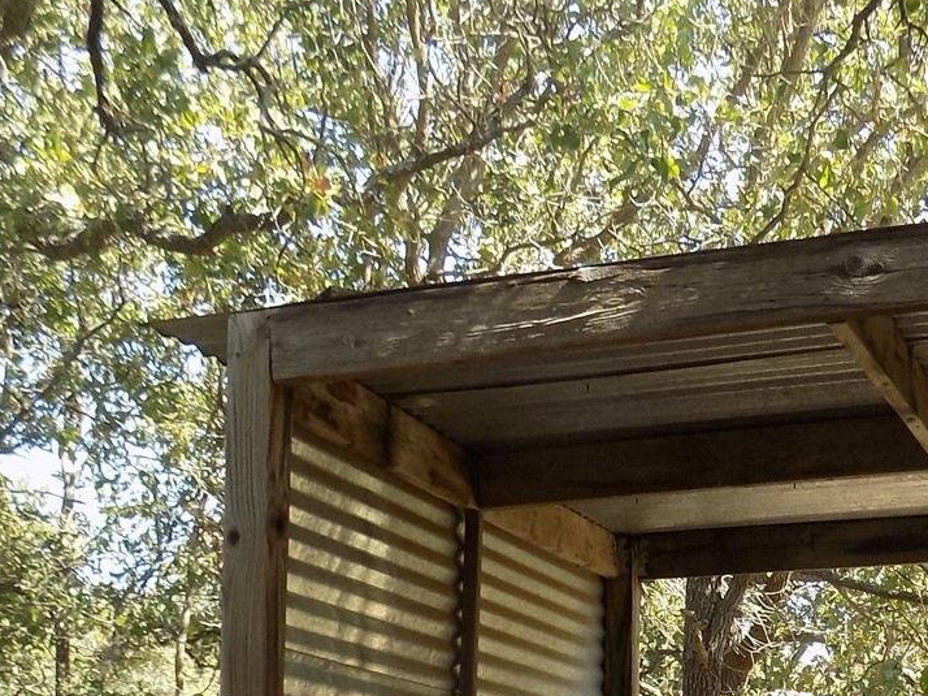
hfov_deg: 27.9
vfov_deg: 20.1
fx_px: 1769
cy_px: 942
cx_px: 899
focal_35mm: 66
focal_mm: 4
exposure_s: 1/125
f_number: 3.1
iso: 80
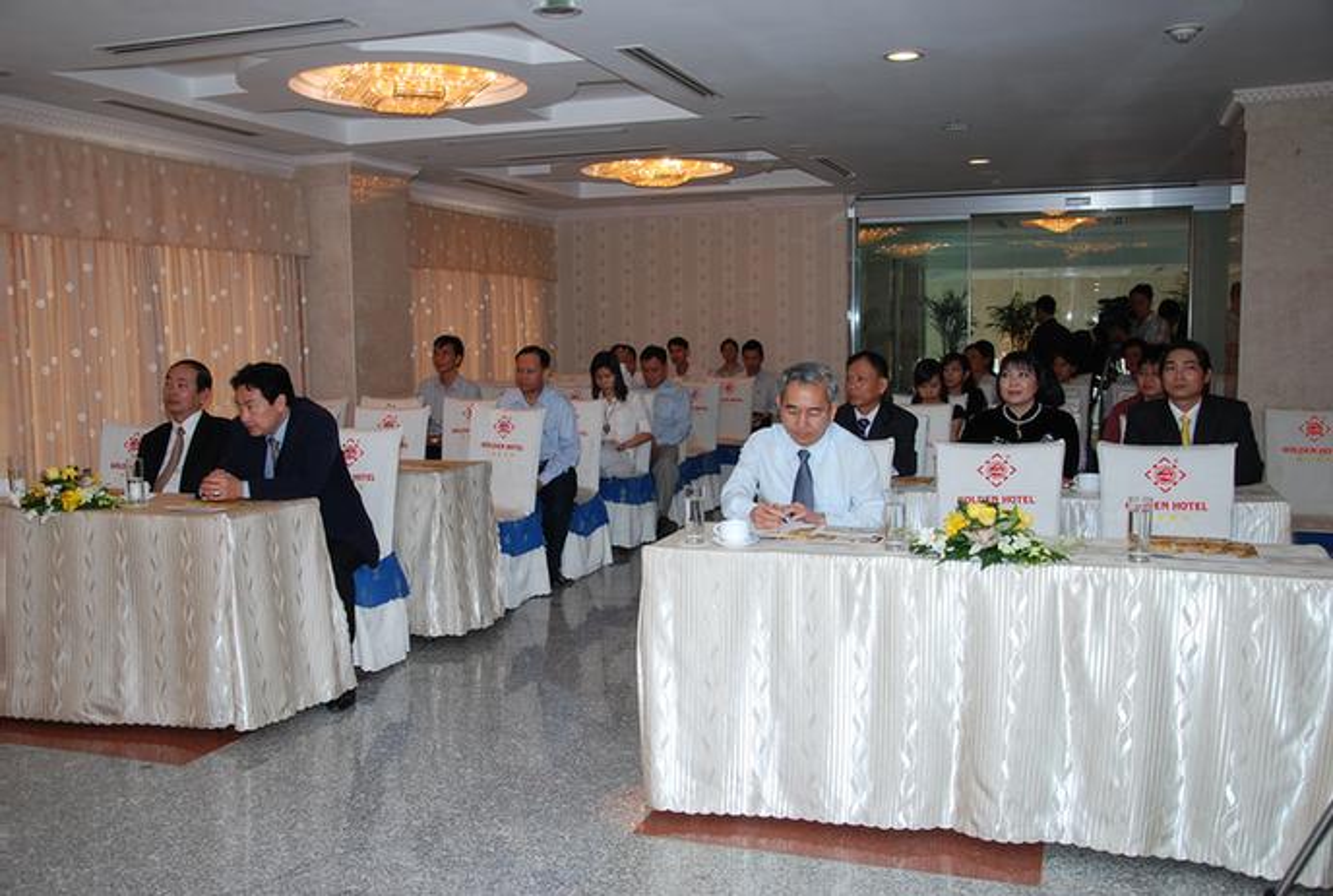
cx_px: 666
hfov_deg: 57.1
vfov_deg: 40.2
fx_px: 1225
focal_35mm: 33
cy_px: 448
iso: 200
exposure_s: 1/60
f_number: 5.6
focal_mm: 22
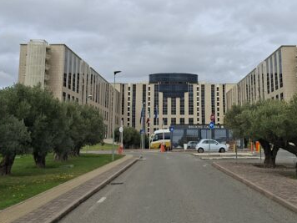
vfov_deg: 31.8
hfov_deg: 41.9
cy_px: 69
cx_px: 176
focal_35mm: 45
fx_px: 386
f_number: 1.8
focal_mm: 5.54
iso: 50
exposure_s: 1/1661
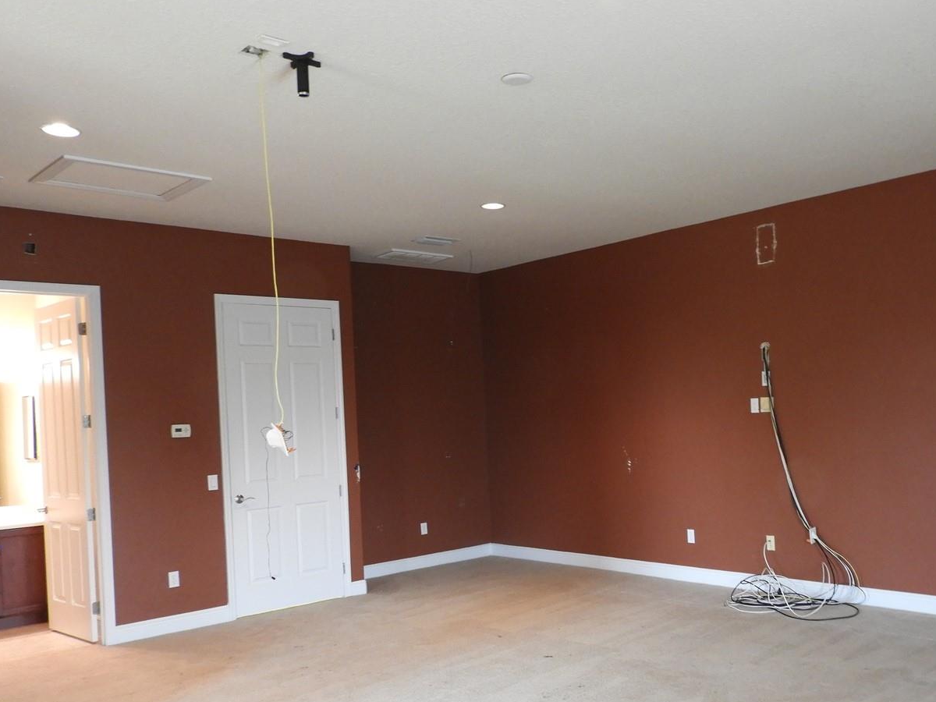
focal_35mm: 32
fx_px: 865
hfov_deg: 56.0
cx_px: 596
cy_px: 414
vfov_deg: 44.0
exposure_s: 1/8
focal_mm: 4.3
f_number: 3.3
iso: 400
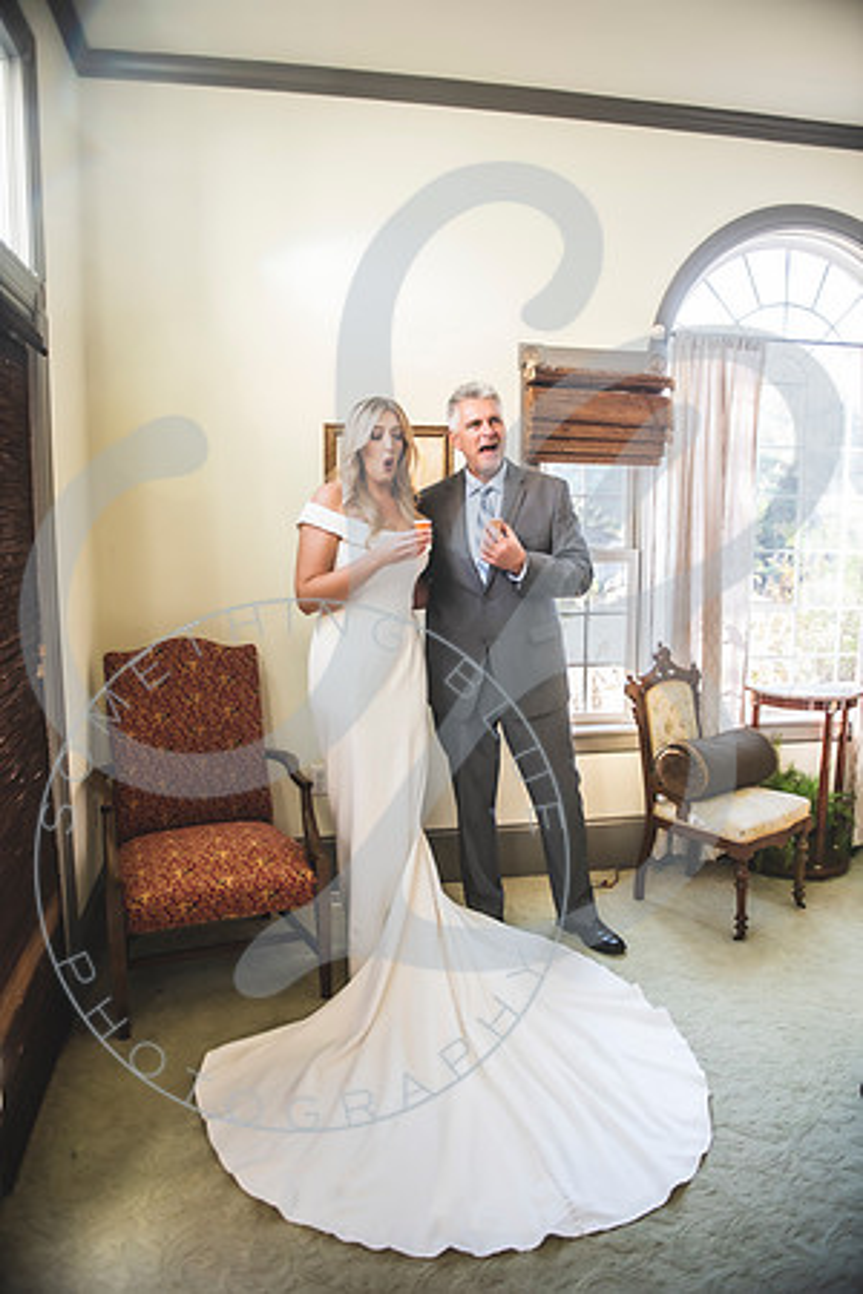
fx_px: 863
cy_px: 647
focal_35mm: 24
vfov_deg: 73.7
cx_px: 432
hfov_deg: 53.1
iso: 400
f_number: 2.8
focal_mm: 24
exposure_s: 1/125
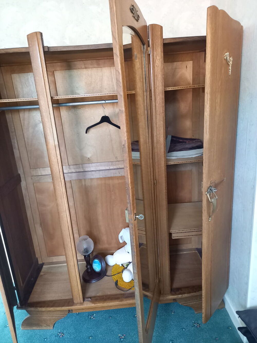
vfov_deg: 69.4
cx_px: 128
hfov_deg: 54.9
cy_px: 172
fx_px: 247
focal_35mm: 25
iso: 500
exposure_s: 1/25
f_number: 2
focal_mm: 4.6
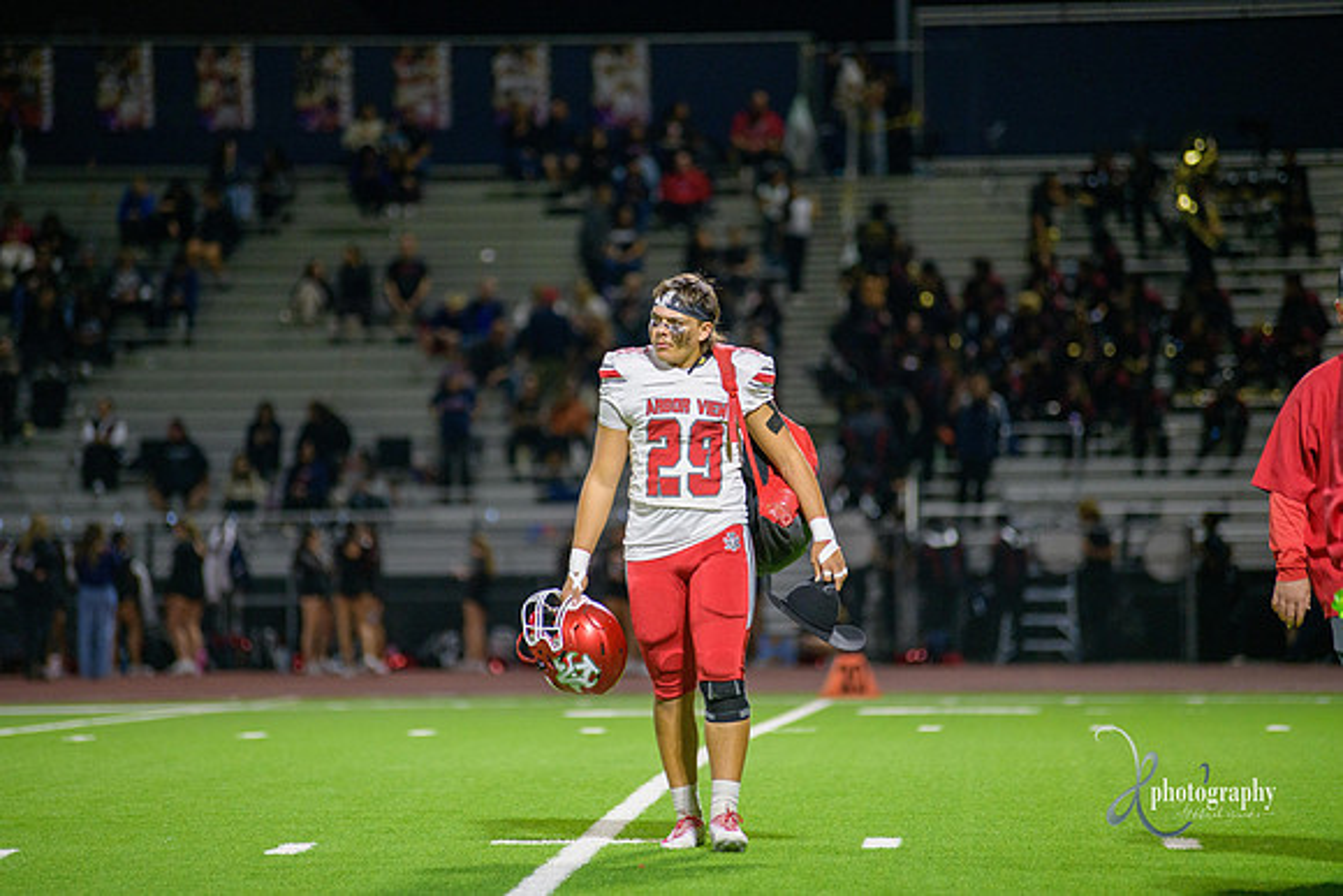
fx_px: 7463
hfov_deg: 10.3
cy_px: 448
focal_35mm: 200
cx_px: 672
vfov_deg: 6.9
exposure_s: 1/320
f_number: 2.8
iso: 2000
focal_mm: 200
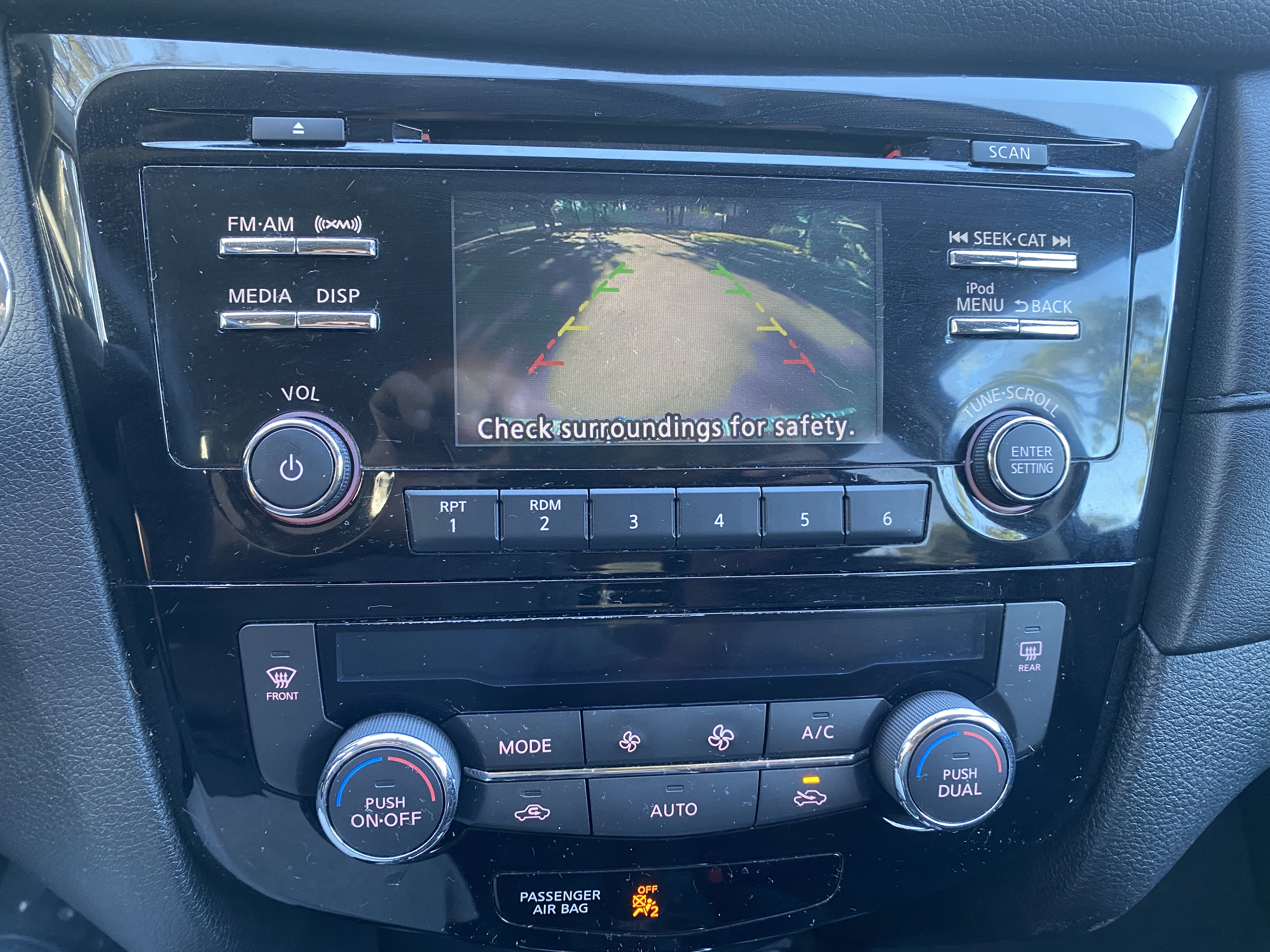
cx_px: 635
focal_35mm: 26
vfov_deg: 53.1
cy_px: 476
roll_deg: -4.0
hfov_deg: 67.3
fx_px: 954
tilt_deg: -30.7
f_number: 1.8
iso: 250
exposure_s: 1/60
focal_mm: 4.25
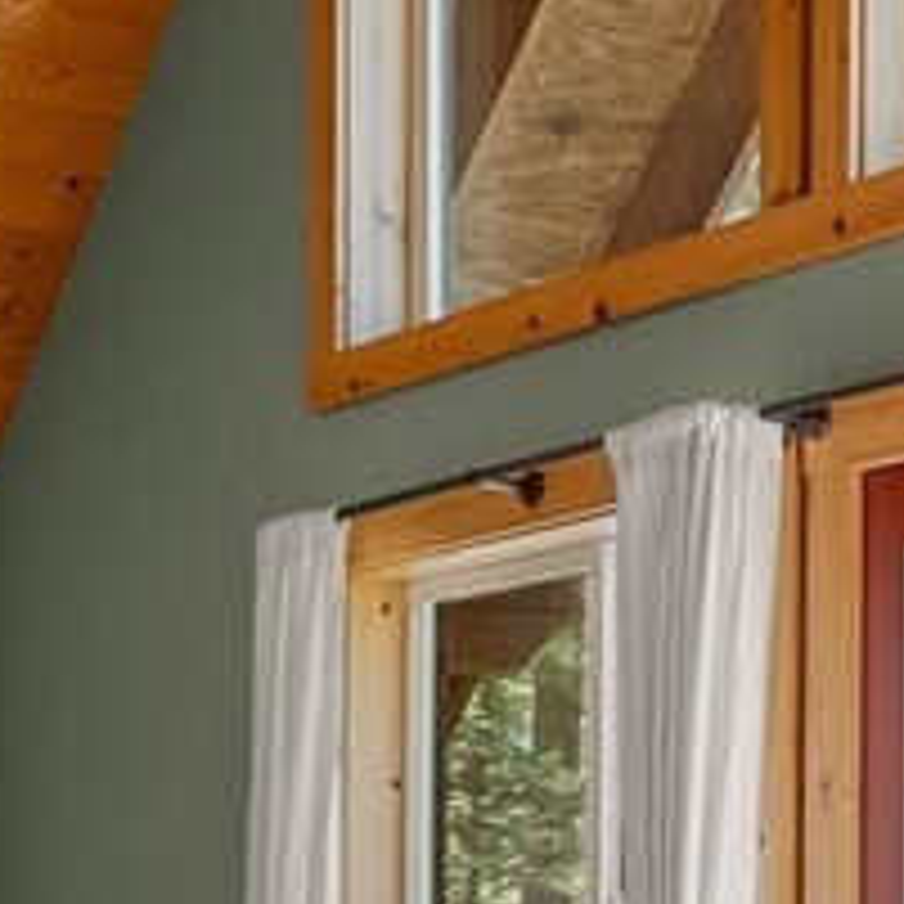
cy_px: 1097
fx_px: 3626
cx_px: 686
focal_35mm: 123
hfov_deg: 14.2
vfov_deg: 13.8
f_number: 2.8
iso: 400
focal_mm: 17.1
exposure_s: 1/125
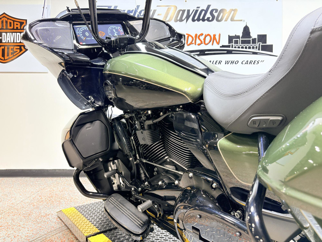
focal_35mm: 26
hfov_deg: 67.3
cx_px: 161
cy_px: 121
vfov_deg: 53.1
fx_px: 242
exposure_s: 1/60
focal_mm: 5.96
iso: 80
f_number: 1.6
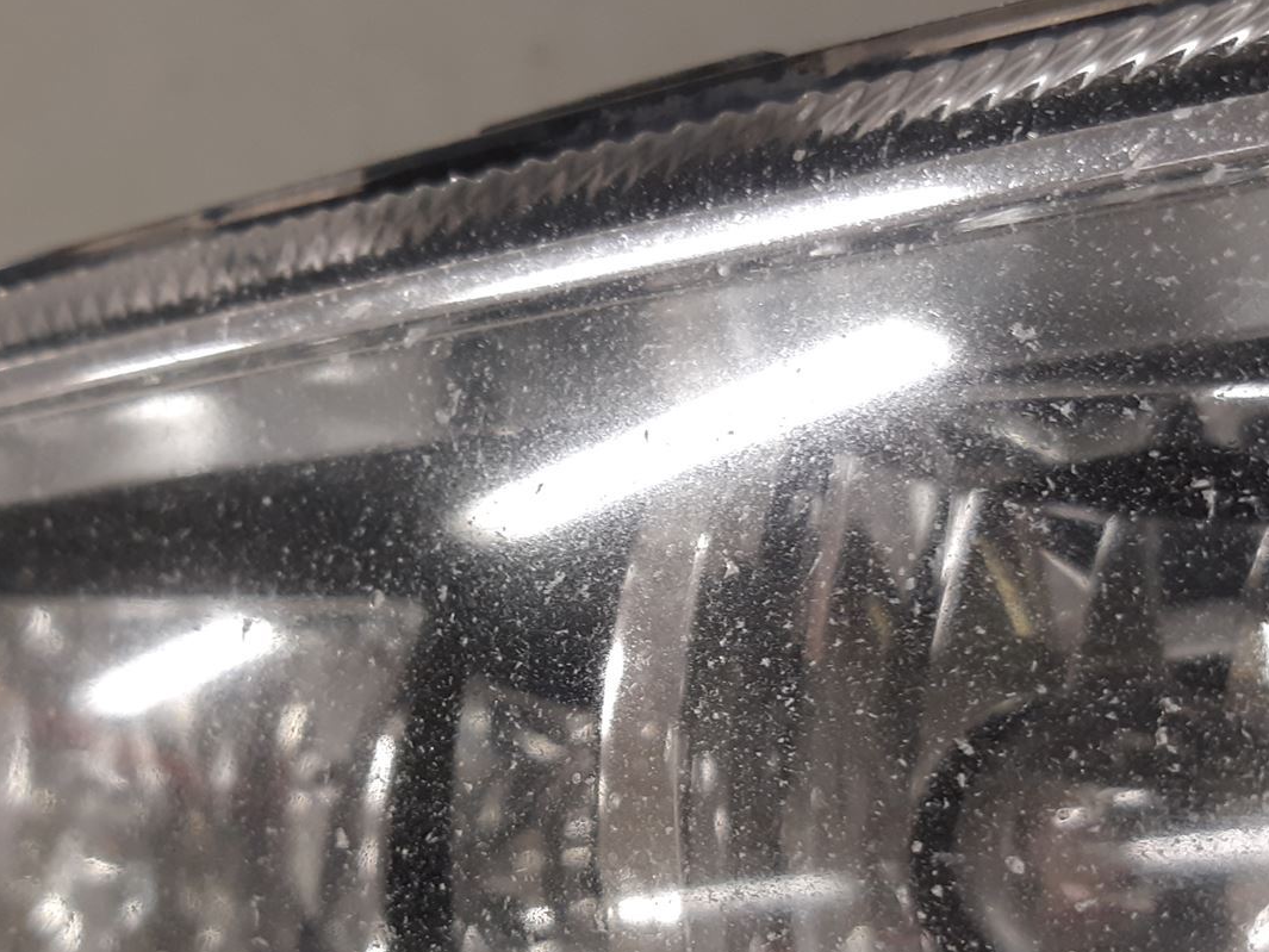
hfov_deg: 38.1
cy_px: 702
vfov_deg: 28.7
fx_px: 1833
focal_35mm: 50
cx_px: 566
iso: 100
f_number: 1.7
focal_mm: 3.93
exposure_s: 1/50
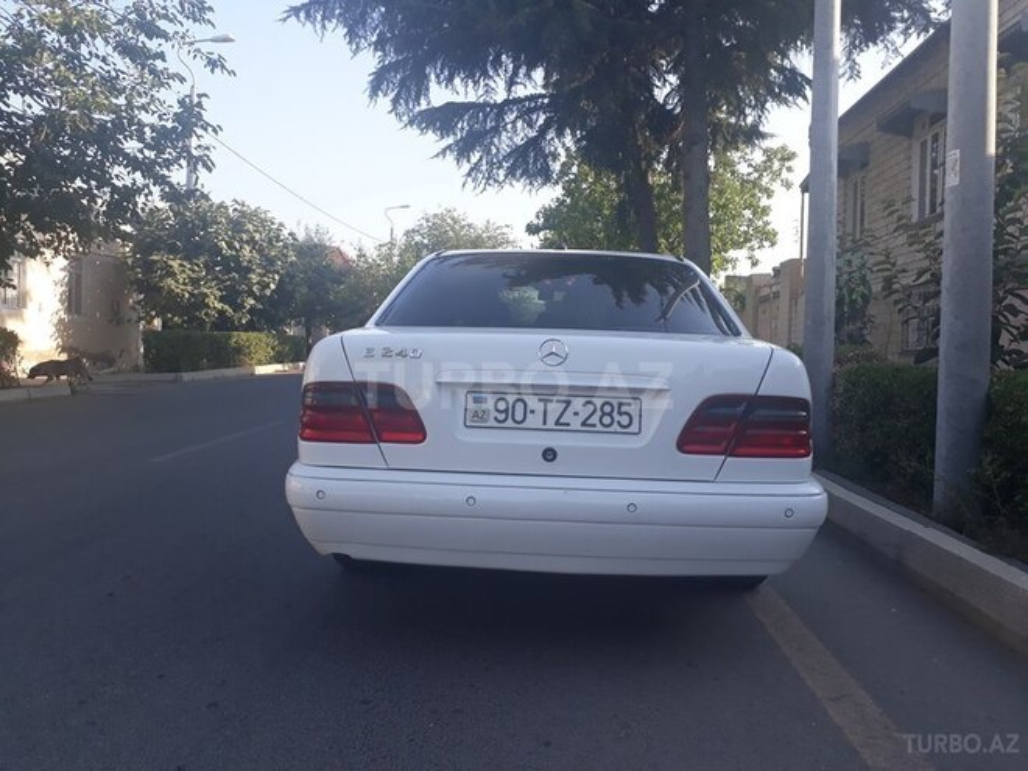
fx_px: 802
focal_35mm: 27
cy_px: 386
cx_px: 514
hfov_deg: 65.3
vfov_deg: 51.4
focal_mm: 3.6
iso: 40
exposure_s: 1/397
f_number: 1.9
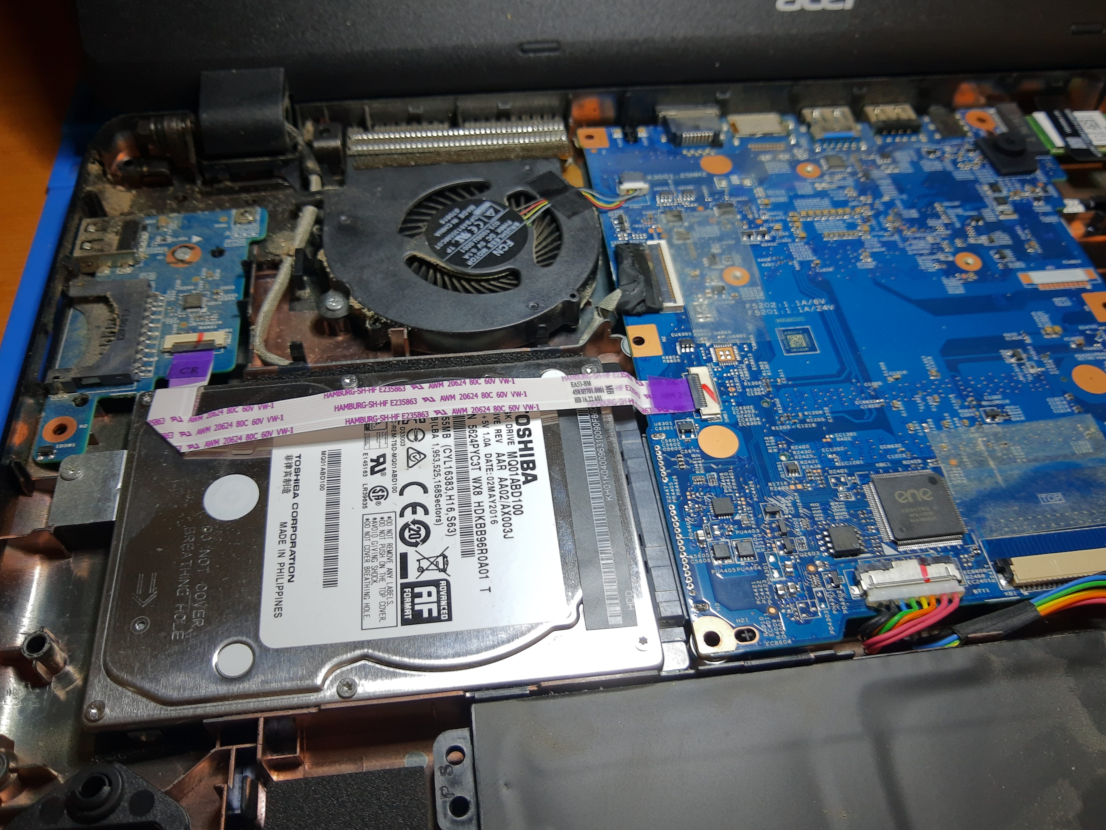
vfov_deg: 51.4
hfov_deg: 65.3
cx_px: 553
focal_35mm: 27
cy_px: 409
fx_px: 863
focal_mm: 3.95
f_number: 1.8
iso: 42
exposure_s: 1/50
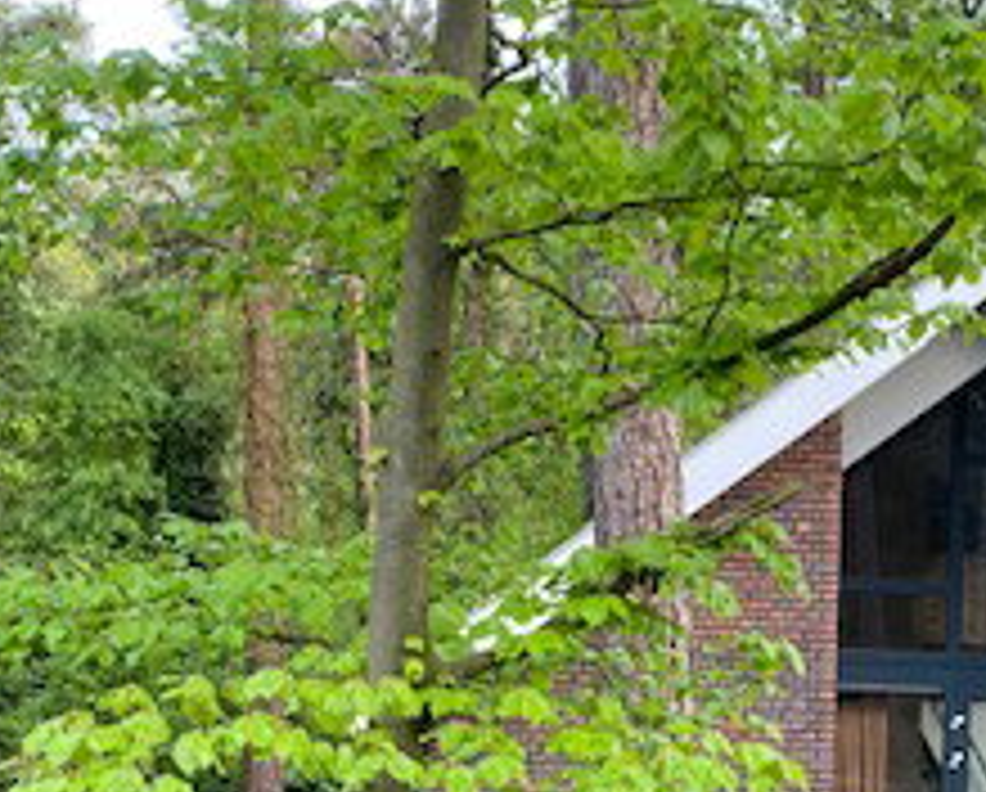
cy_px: 706
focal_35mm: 74
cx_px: 657
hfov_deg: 25.5
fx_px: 2163
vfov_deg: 20.4
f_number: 1.8
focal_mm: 4.25
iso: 50
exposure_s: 1/121
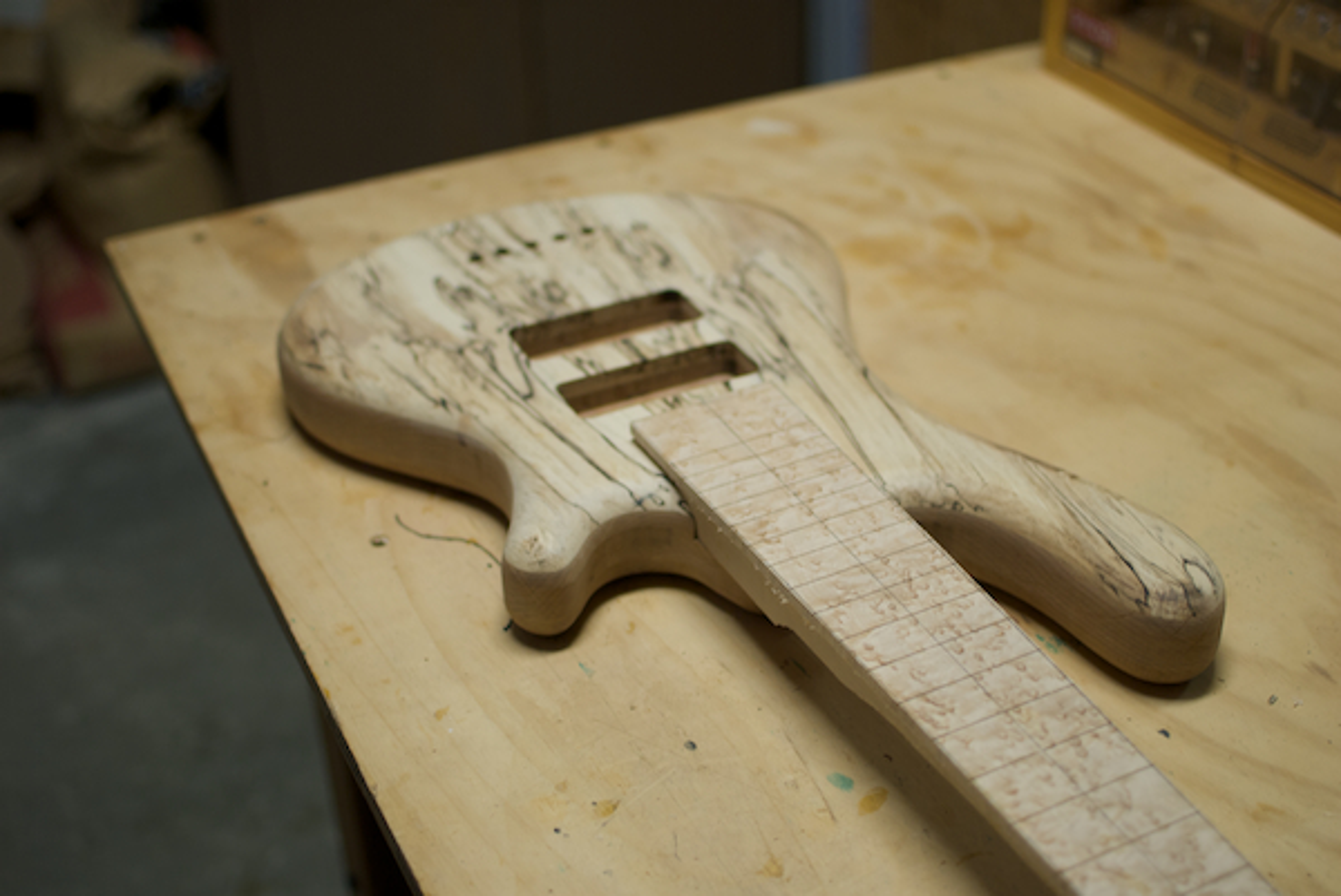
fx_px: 1957
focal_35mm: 52
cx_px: 670
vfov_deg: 25.8
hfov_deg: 37.8
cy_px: 448
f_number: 1.8
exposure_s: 1/30
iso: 100
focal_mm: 35
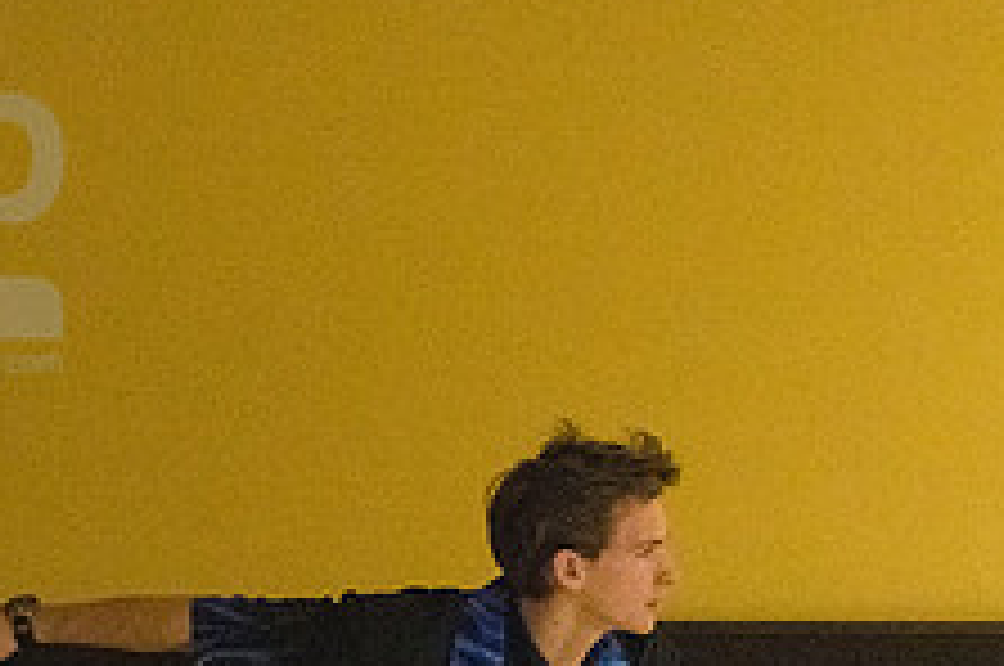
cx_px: 567
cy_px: 839
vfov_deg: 3.5
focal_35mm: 391
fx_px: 10889
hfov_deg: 5.3
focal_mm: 150
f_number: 4.5
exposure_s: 1/1000
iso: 10000
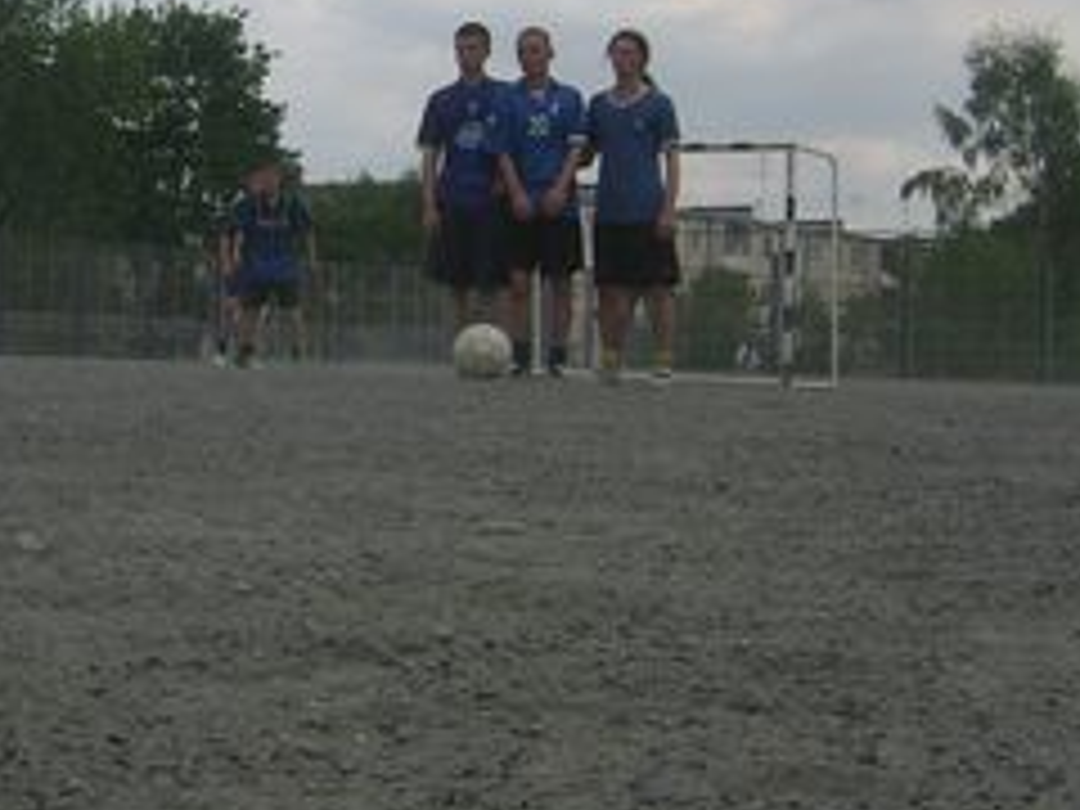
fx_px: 2278
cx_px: 284
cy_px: 133
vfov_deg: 19.9
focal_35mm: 73
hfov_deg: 26.4
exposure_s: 1/385
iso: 50
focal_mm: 5.95
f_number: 5.8
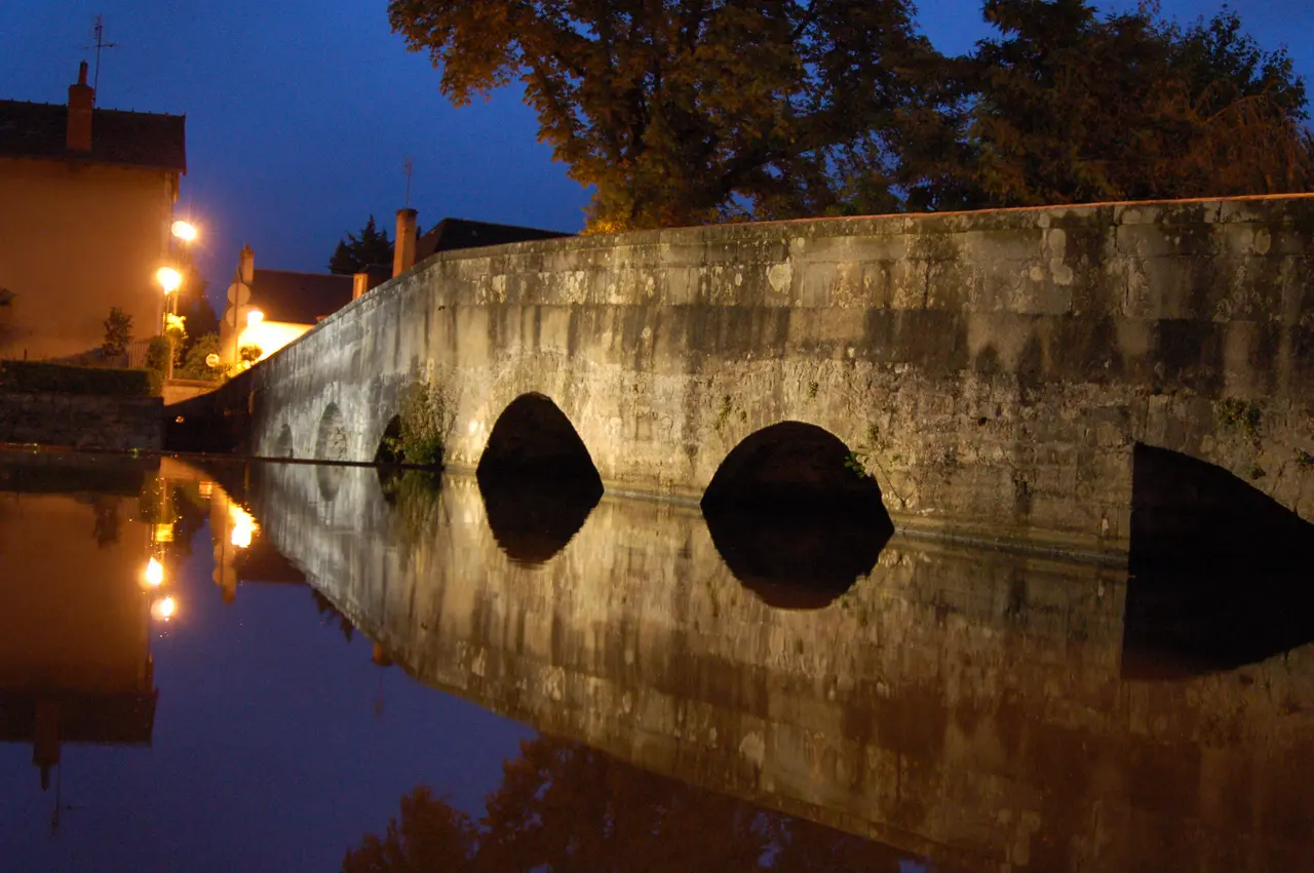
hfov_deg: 46.4
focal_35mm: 42
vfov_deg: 31.8
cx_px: 657
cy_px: 436
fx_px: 1532
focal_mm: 28
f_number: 3.3
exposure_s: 1/3
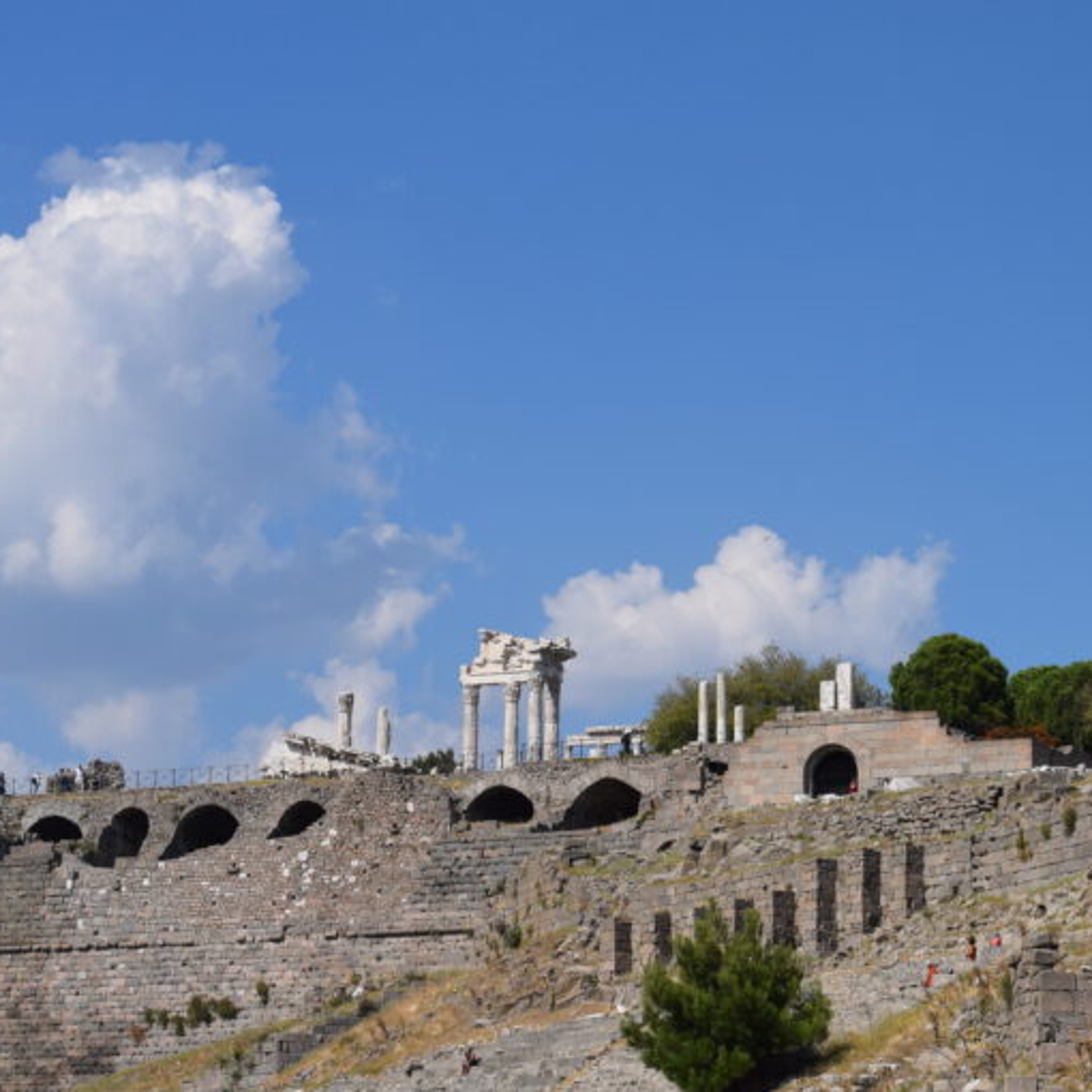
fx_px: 3770
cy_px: 546
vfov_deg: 16.5
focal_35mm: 106
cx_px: 659
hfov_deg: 16.5
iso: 200
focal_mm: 55
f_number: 11
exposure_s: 1/500
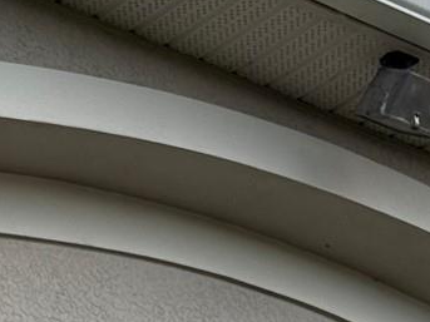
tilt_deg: +19.4
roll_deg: +3.6
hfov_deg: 8.8
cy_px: 596
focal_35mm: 224
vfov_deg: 6.5
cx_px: 56
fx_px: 2782
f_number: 1.78
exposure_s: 1/2494
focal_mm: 6.76
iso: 64
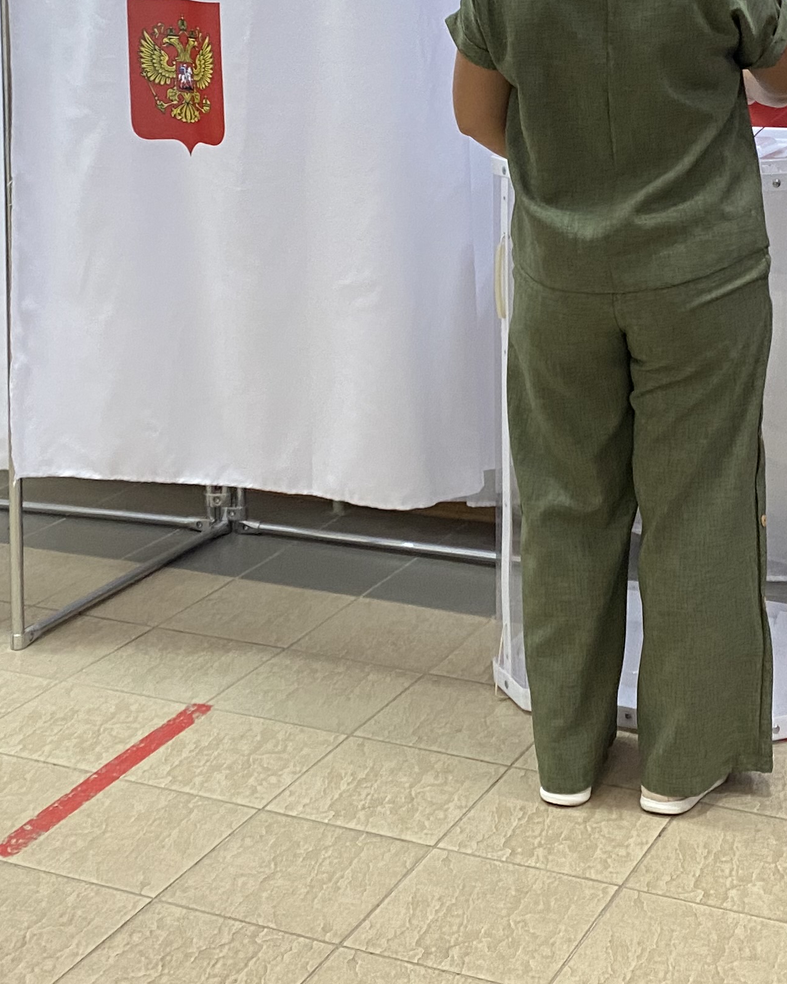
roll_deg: +1.7
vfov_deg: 28.6
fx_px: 1864
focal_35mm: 64
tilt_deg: -9.0
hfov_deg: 23.8
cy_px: 128
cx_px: 450
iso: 160
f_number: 1.8
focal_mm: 4.25
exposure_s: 1/50
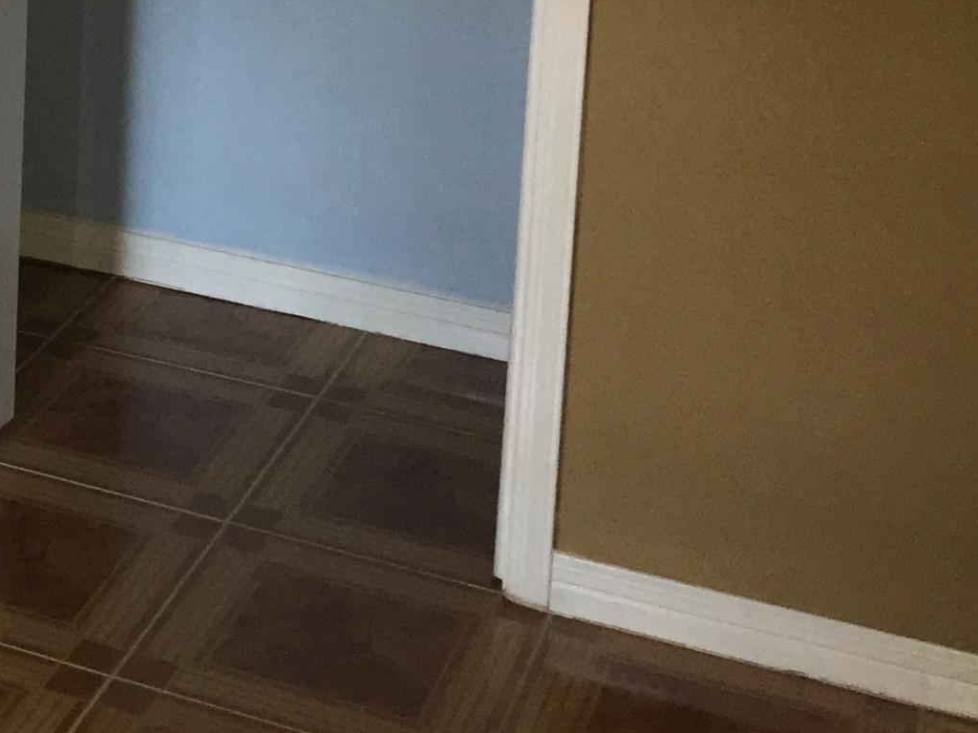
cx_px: -147
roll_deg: -1.2
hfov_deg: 21.6
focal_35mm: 85
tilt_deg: -10.5
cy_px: -292
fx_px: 2401
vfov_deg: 16.2
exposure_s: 1/24
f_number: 2.2
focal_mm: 4.15
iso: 160
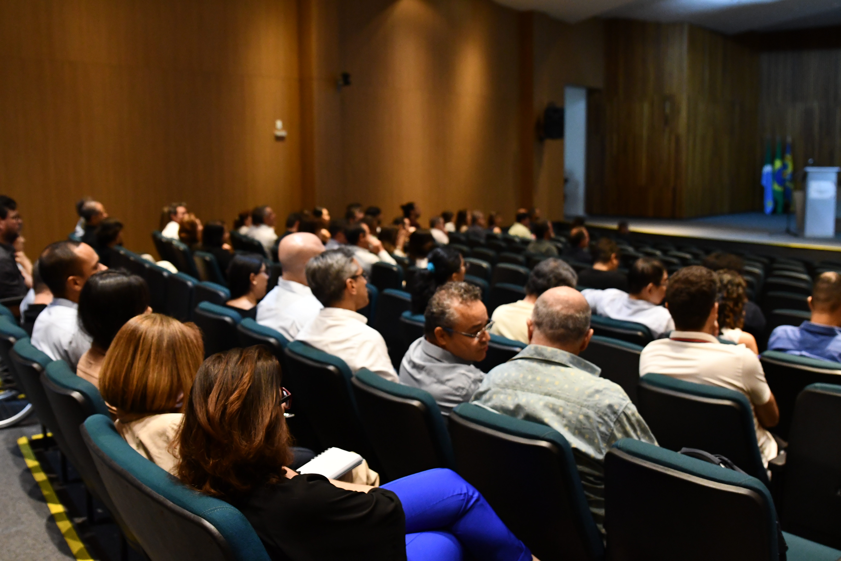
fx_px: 841
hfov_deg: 53.1
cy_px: 280
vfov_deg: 36.9
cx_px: 420
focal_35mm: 36
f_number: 2.8
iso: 3200
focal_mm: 24
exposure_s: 1/125
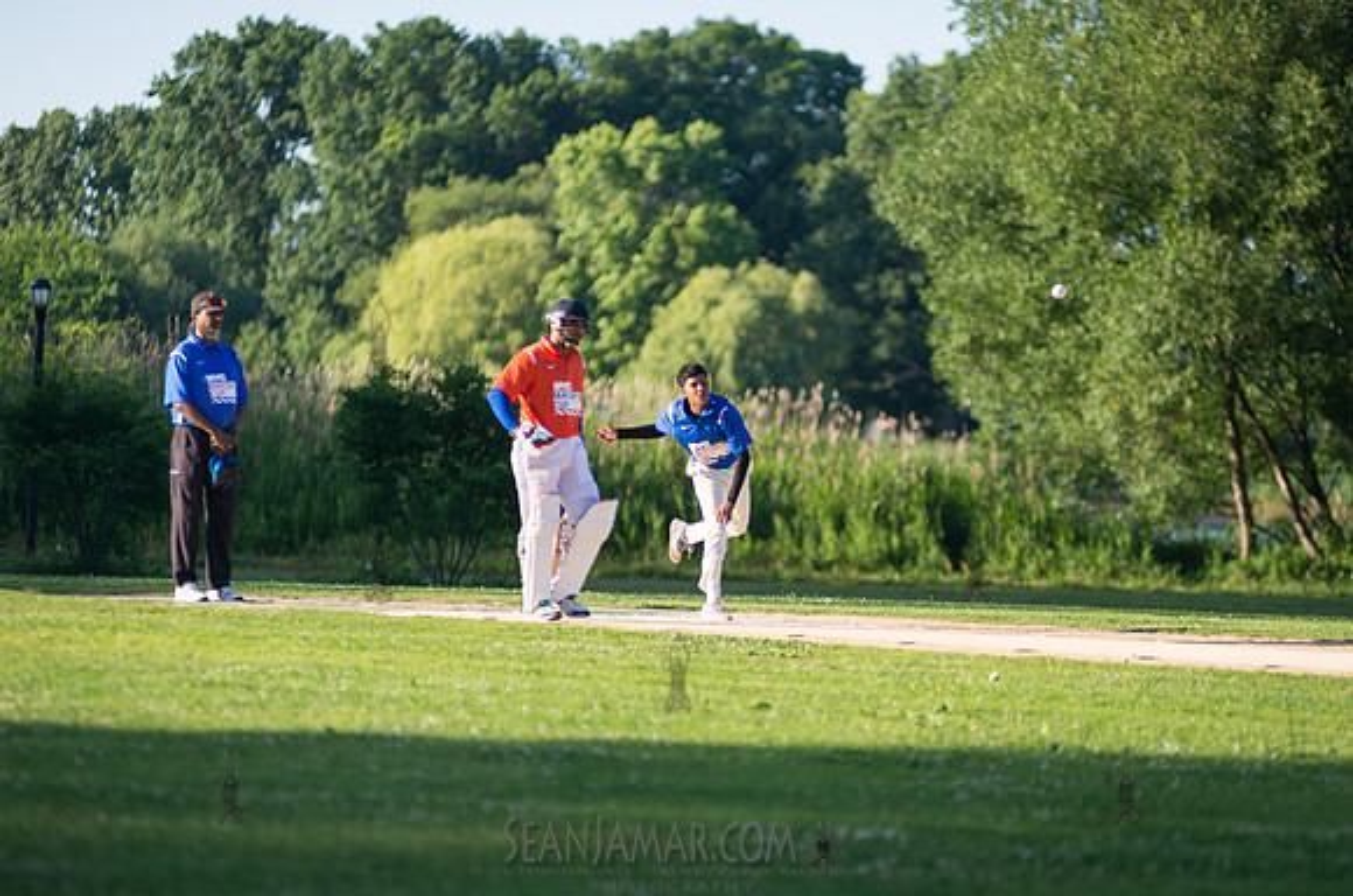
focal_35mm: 222
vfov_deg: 6.2
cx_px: 749
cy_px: 499
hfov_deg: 9.3
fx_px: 8319
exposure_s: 1/2500
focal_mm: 200
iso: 400
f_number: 2.8
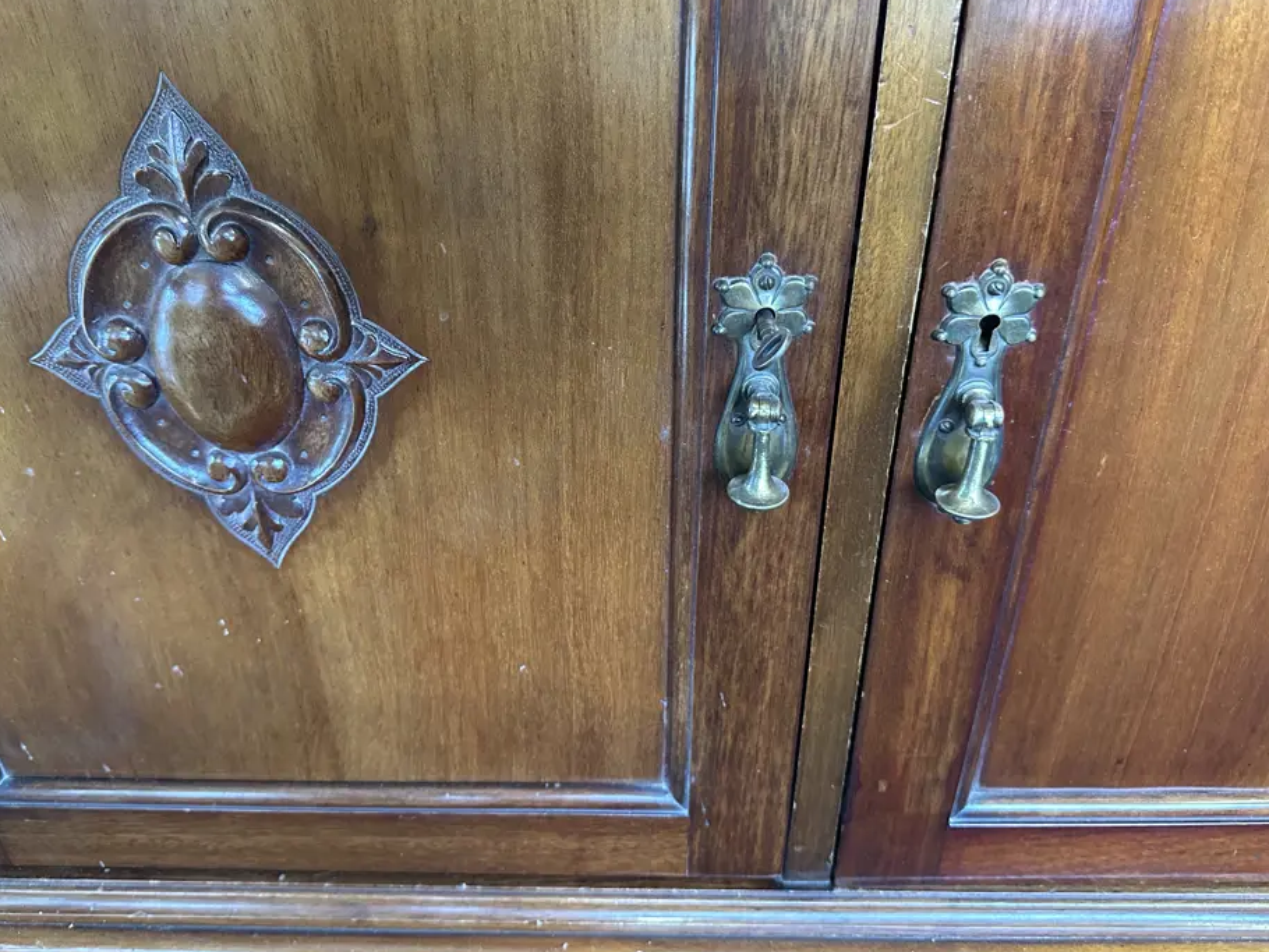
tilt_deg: -30.9
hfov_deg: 65.3
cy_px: 435
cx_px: 601
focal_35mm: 27
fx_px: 990
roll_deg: +1.9
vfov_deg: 51.3
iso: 500
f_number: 1.78
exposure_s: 1/50
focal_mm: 6.86
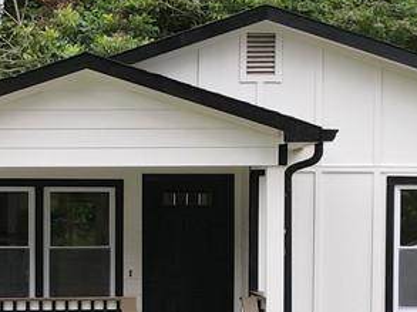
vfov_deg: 17.1
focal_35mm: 84
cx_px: 181
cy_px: 322
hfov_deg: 23.3
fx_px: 1011
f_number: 2.8
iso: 100
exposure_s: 1/120
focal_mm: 4.5
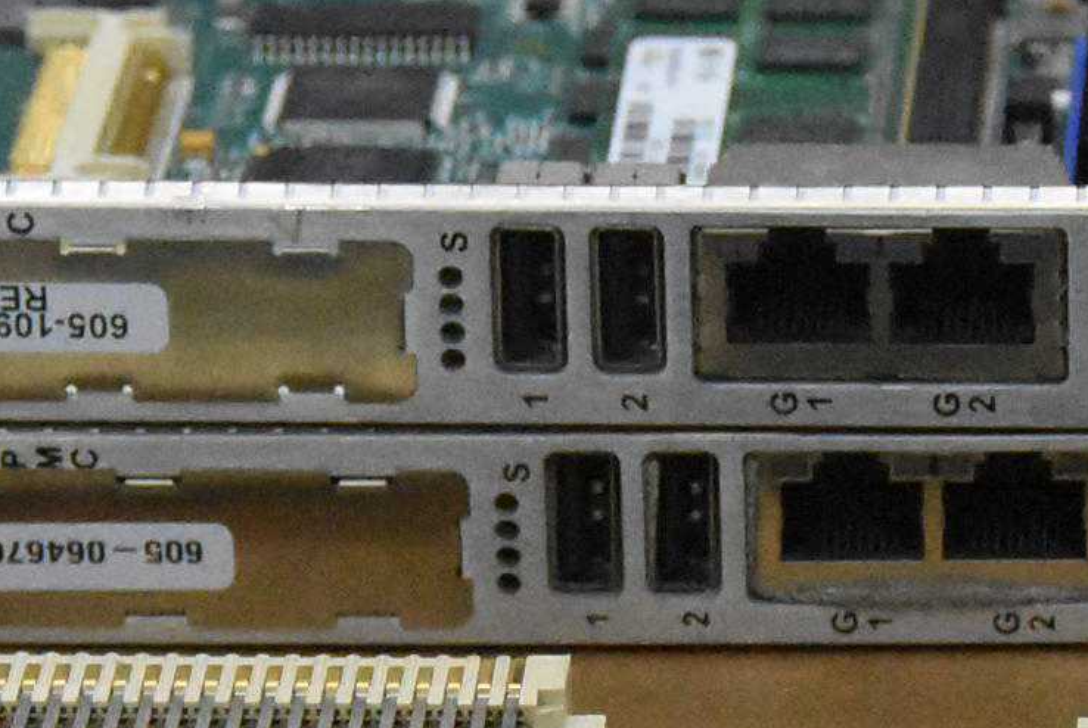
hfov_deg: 5.2
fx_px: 11953
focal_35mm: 395
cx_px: 691
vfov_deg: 3.5
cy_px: 669
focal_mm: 65
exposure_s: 1/640
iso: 12800
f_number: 5.6
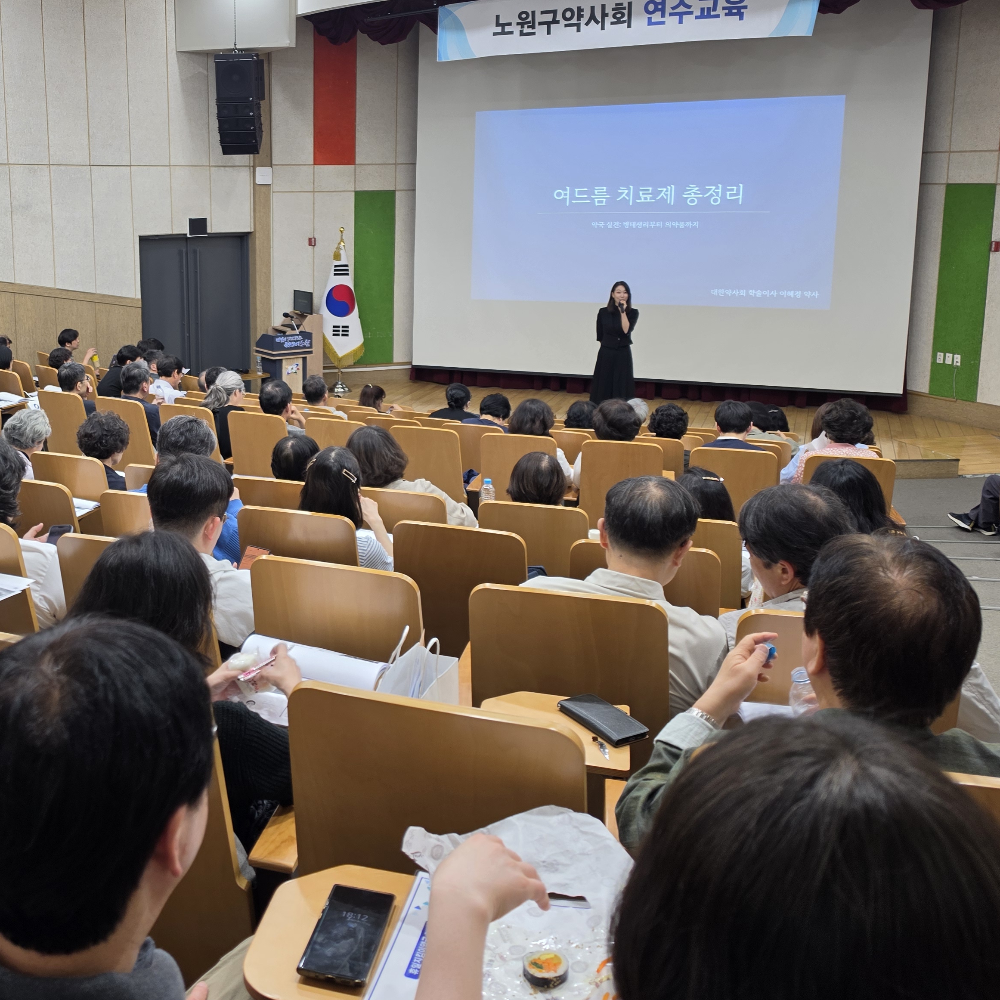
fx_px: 1144
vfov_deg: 46.9
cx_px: 281
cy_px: 384
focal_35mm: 35
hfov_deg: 45.9
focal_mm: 6.5
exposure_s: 1/120
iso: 80
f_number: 1.4
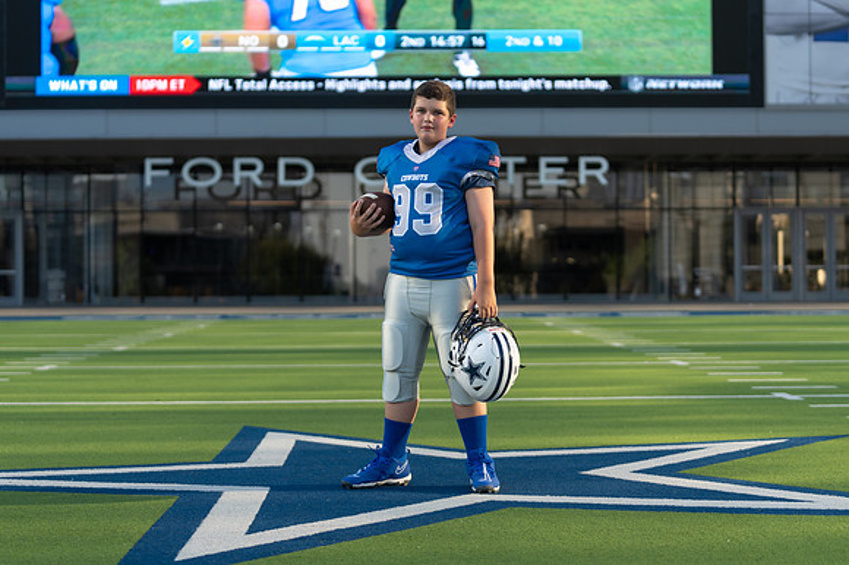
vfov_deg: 18.3
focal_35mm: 74
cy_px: 268
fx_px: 1751
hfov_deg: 27.2
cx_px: 446
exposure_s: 1/640
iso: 100
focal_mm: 70
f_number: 2.8
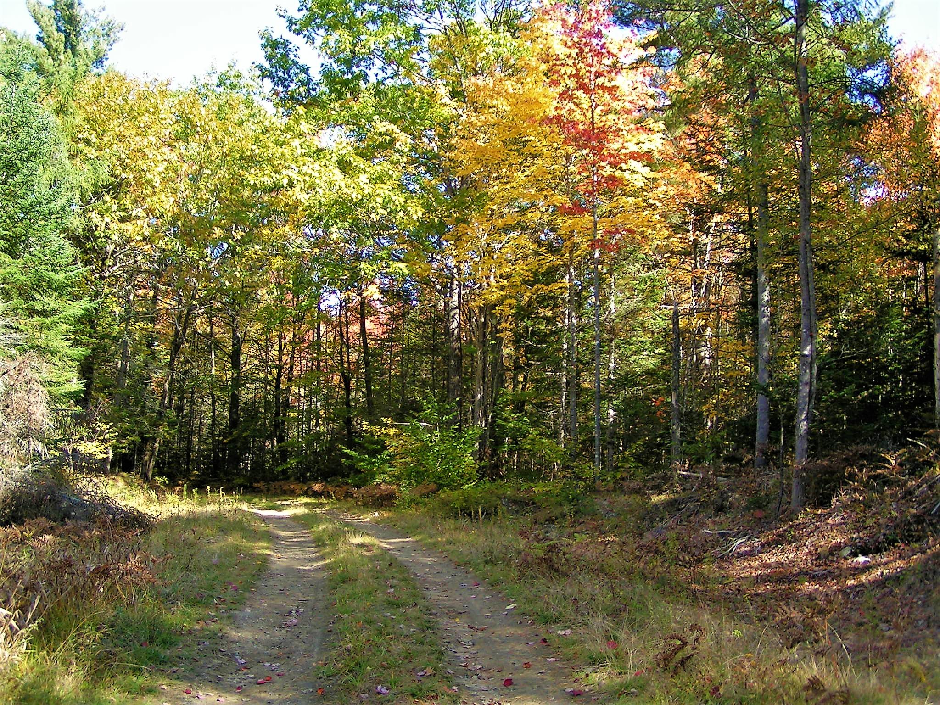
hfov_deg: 49.0
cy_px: 352
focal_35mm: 38
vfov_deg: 37.7
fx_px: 1032
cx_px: 470
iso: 50
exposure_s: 1/200
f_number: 2.8
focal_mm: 5.8
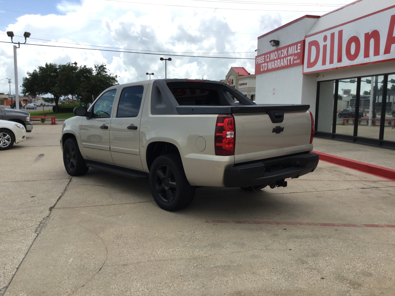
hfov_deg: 58.4
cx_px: 198
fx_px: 354
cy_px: 148
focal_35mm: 31
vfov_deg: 45.4
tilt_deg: -7.2
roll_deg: -1.8
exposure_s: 1/1006
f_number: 2.4
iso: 25
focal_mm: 3.3
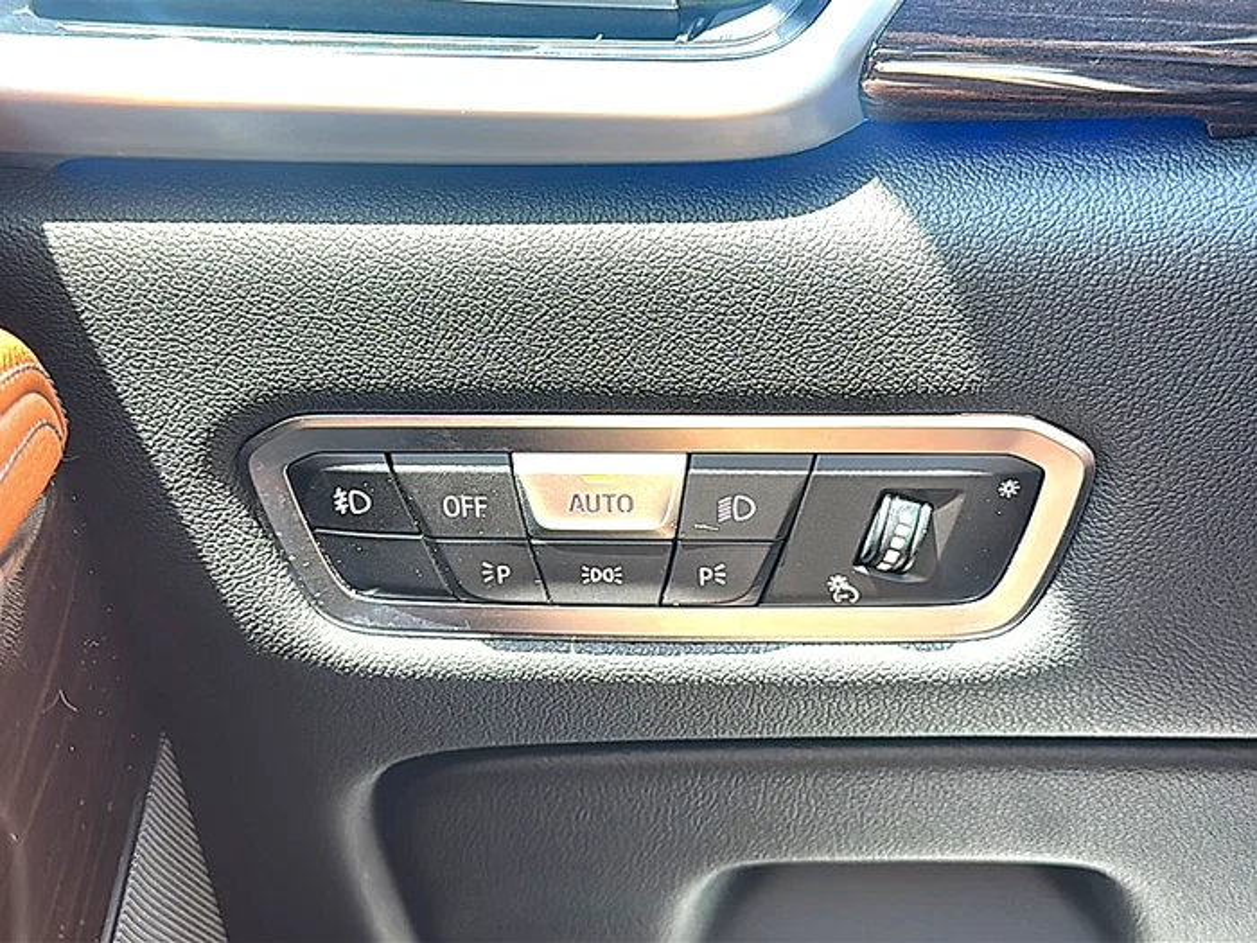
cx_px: 628
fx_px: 1561
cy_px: 472
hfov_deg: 43.9
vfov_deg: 33.6
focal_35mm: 43
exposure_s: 1/47
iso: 64
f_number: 1.78
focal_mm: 6.86
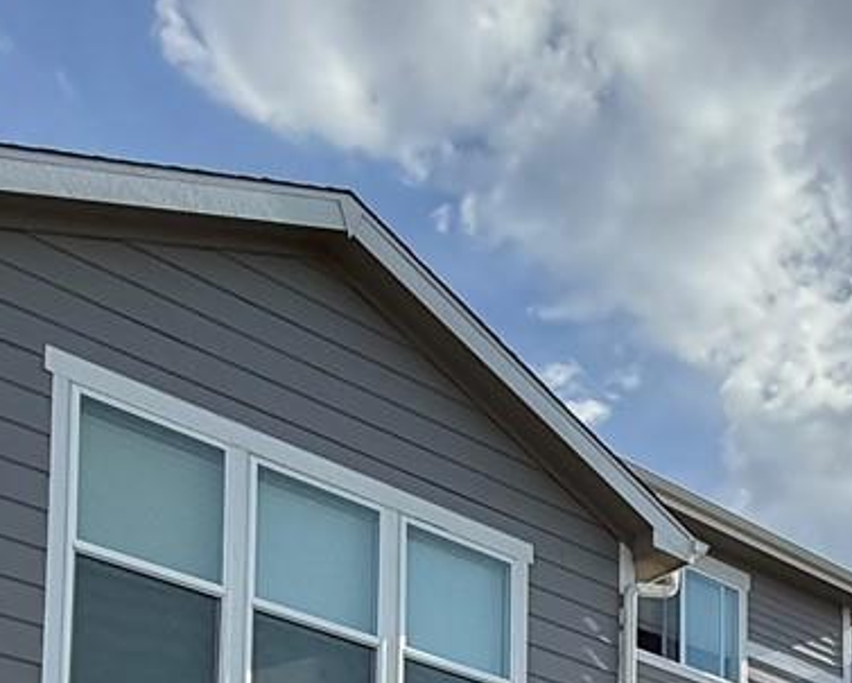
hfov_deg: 30.6
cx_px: 814
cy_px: 1140
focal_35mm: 58
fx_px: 1463
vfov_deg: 20.6
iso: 64
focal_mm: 2.22
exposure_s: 1/1312
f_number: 2.2
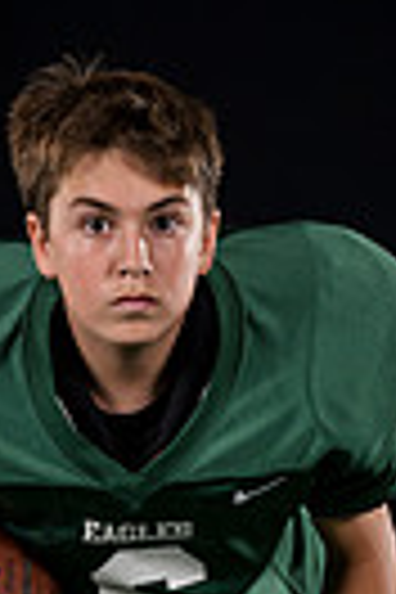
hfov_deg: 2.7
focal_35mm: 505
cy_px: 747
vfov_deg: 4.1
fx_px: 8332
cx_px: 256
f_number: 3.5
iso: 200
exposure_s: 1/125
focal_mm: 148
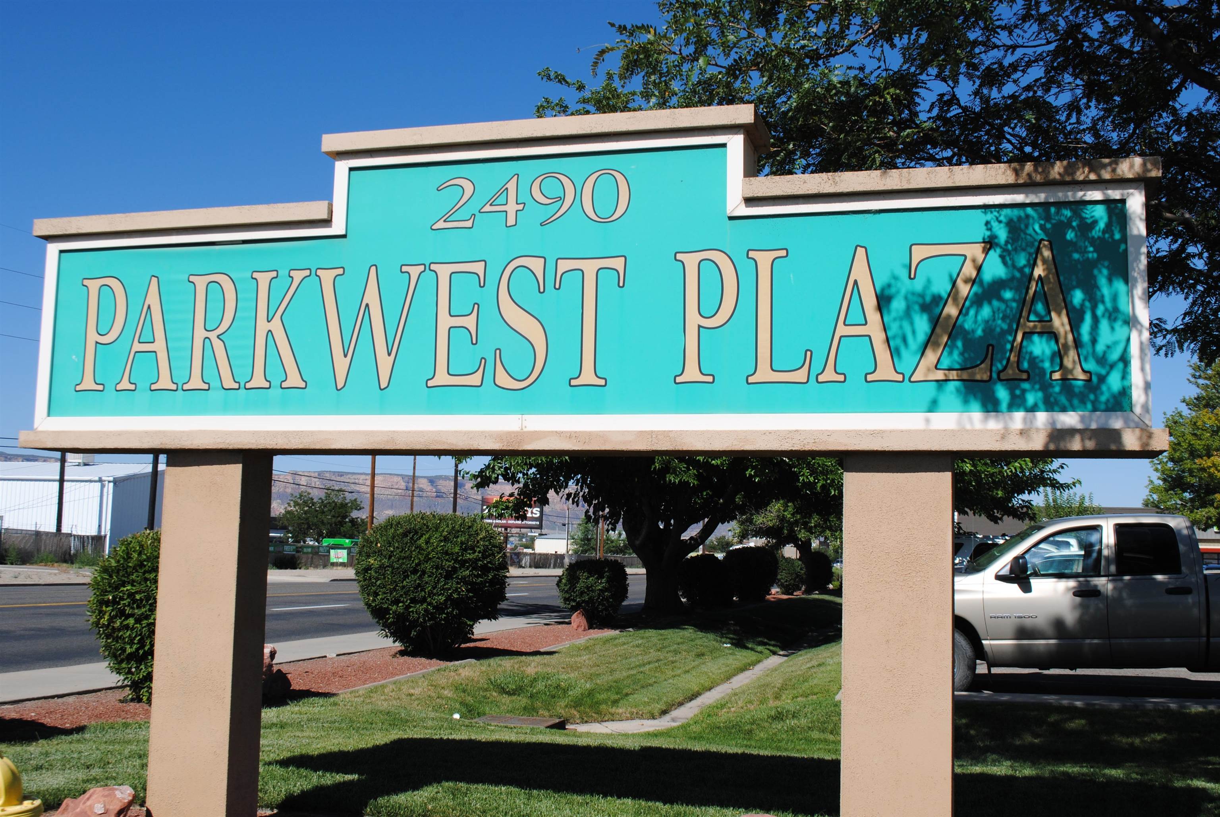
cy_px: 408
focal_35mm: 36
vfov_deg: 37.0
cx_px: 610
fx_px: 1221
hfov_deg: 53.1
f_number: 8
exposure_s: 1/250
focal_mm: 24
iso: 100
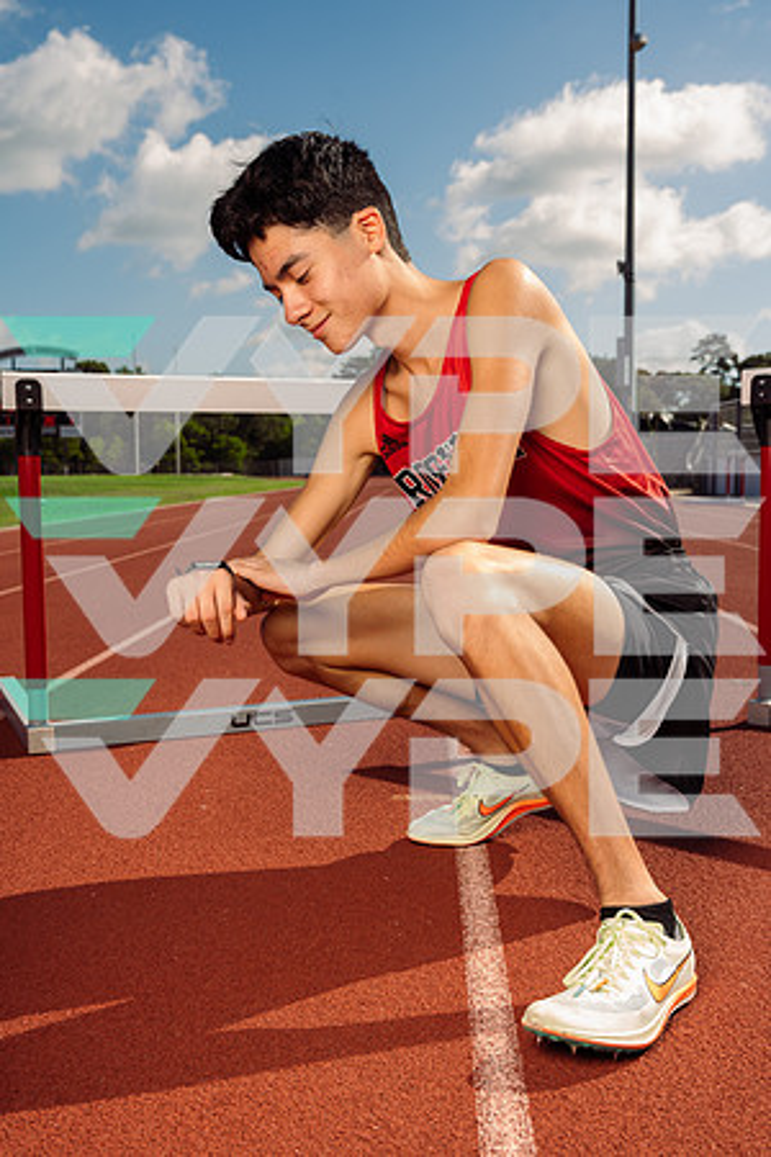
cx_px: 386
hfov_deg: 35.1
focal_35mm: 38
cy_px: 578
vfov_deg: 50.7
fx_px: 1221
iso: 125
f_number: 7.1
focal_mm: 38
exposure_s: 1/200
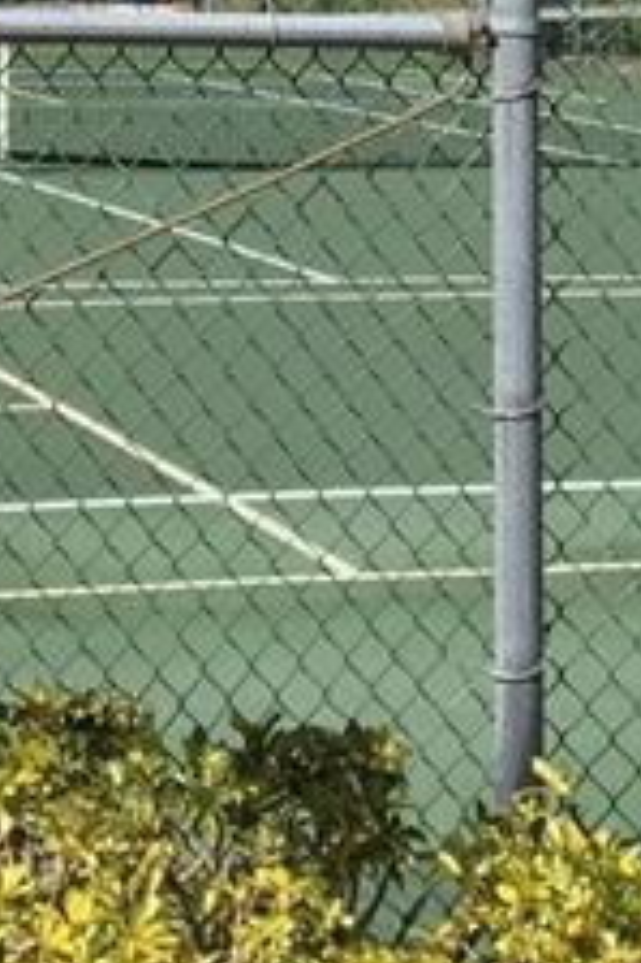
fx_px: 3691
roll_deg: -1.2
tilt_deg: +7.2
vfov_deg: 13.7
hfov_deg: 9.9
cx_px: 206
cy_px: -589
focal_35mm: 138
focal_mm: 4.15
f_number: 2.2
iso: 25
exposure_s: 1/1672
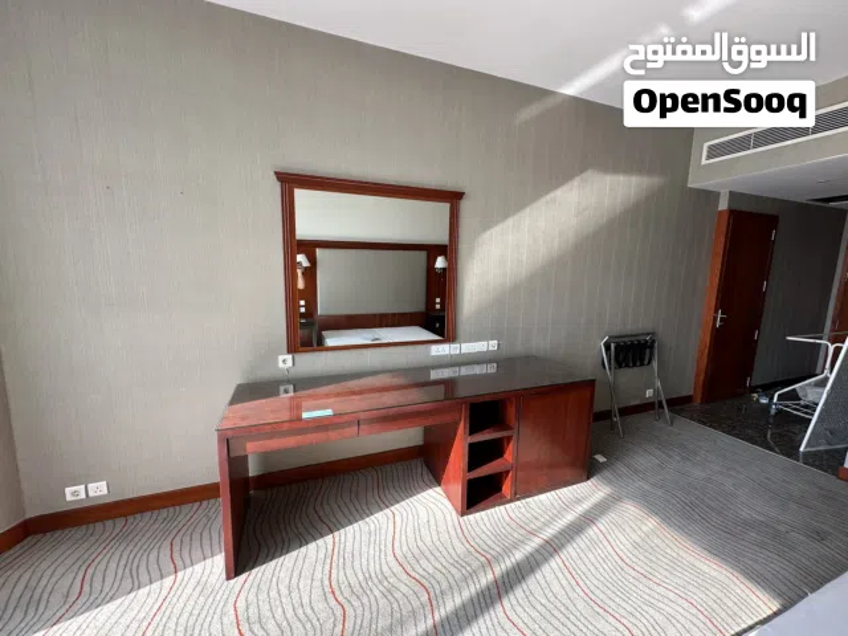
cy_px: 318
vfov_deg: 85.7
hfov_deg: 102.1
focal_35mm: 14
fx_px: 343
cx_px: 424
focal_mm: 2.22
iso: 40
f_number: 2.2
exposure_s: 1/113
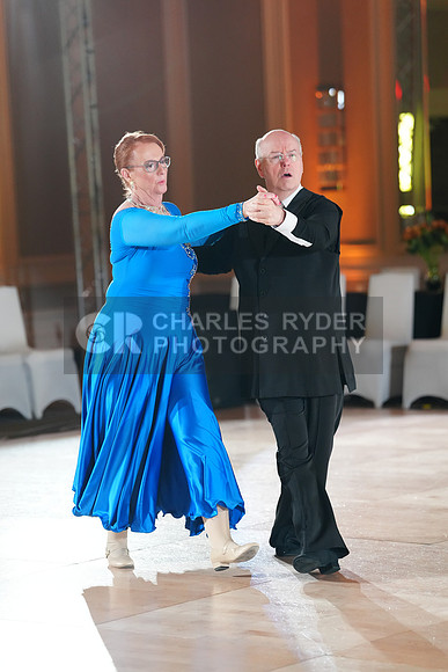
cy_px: 336
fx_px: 2257
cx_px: 224
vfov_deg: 16.9
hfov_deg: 11.3
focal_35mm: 121
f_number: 2.8
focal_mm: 121
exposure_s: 1/400
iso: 3200
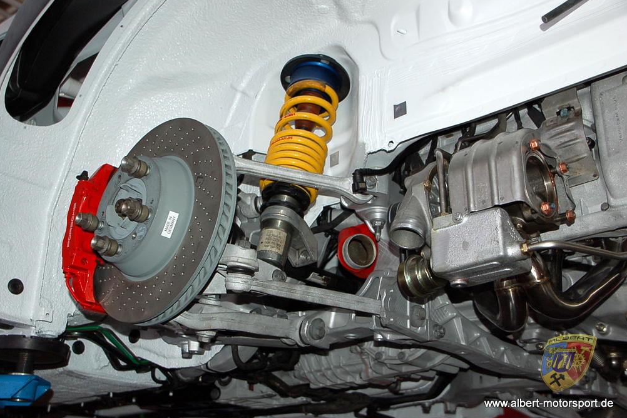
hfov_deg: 40.3
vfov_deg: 27.5
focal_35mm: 49
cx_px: 308
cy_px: 209
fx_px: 853
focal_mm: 32
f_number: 4
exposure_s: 1/60
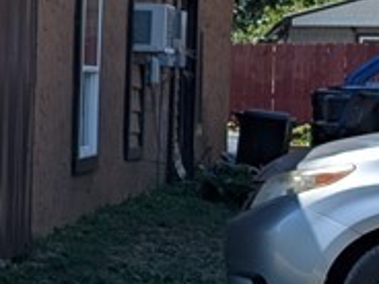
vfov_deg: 11.1
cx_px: -596
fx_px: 1456
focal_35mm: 133
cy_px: 78
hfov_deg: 11.5
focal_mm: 6.9
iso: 21
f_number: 1.68
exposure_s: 1/980
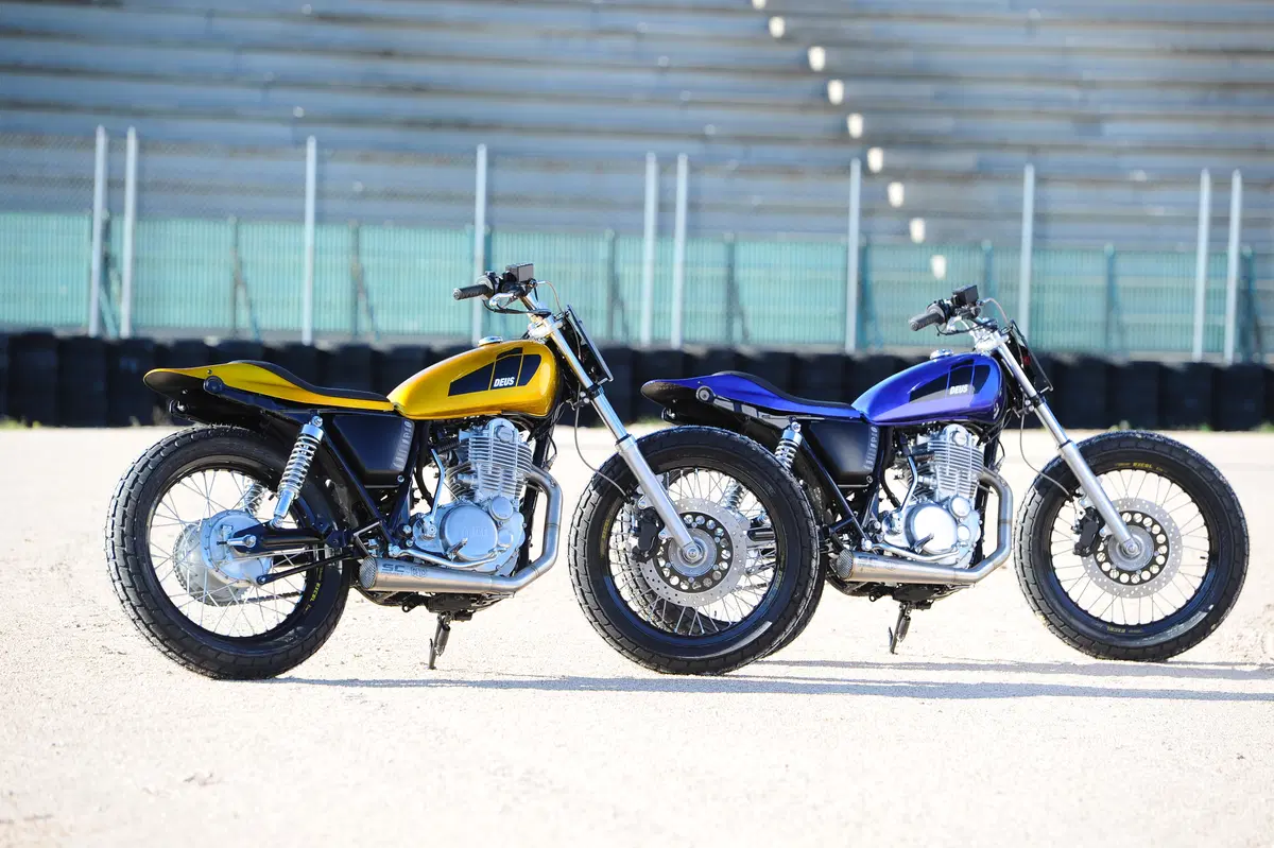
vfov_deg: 8.1
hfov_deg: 12.1
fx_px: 6013
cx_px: 637
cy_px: 424
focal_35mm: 170
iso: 200
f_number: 5
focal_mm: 170
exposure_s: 1/320
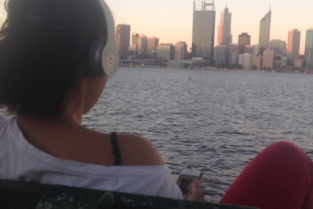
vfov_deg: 21.9
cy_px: 120
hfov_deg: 32.3
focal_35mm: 62
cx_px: 190
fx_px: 539
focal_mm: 4.12
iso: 50
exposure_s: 1/123
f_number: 2.4
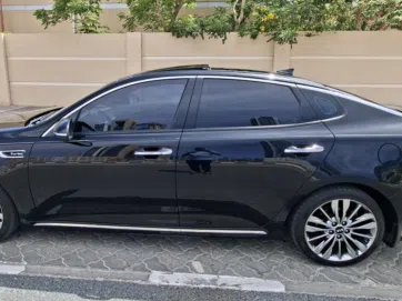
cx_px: 170
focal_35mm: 23
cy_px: 124
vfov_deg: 58.5
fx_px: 267
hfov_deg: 73.5
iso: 40
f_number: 2.2
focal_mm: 1.74
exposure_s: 1/1319
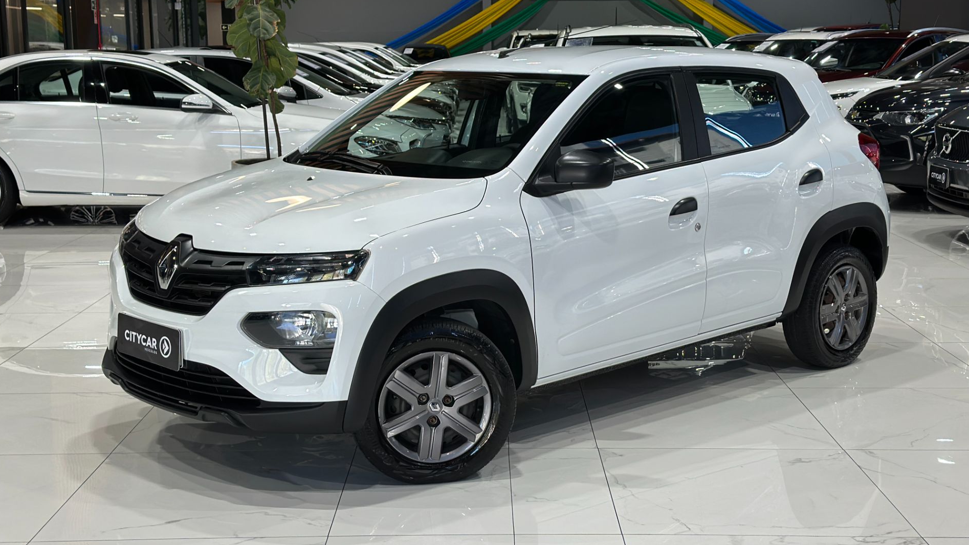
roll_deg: +0.2
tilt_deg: -9.5
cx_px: 484
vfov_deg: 22.6
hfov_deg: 39.2
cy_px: 264
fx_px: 1362
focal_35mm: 53
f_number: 1.78
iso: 100
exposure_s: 1/120
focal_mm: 6.86
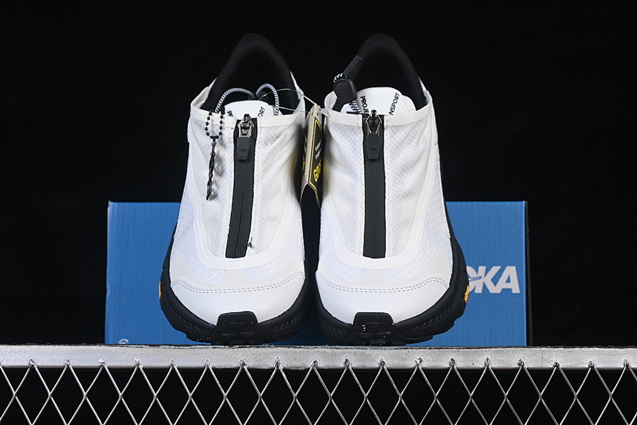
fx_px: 1274
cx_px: 318
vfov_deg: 18.9
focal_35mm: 72
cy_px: 212
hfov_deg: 28.1
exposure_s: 1/80
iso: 160
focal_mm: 48
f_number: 8
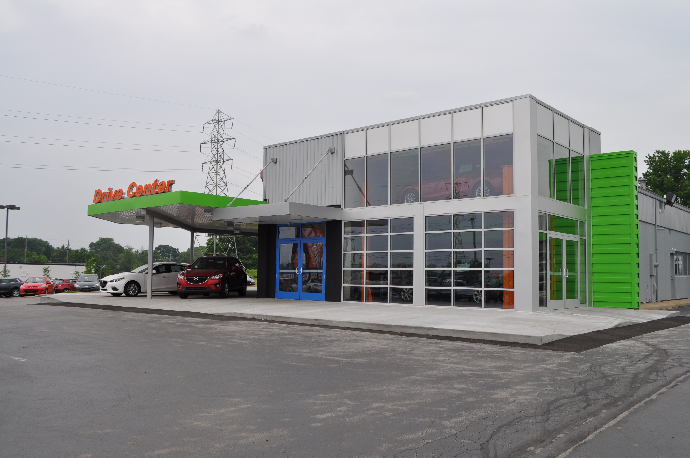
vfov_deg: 43.5
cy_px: 229
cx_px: 345
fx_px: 574
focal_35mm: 30
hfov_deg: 62.0
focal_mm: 20
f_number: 9
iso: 200
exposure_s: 1/320
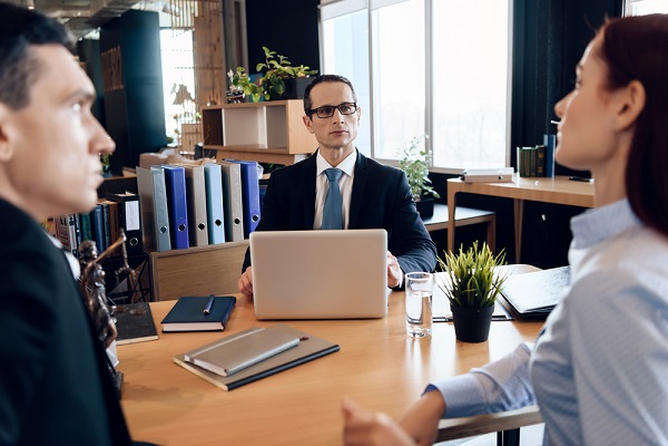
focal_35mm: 34
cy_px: 223
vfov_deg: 38.9
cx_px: 334
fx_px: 631
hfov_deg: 55.8
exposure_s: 1/100
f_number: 3.2
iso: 250
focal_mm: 34
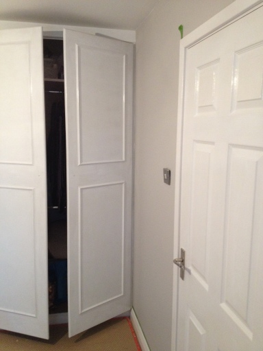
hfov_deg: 40.7
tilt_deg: -8.8
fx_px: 355
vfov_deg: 52.6
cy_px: 176
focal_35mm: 35
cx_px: 132
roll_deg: +0.2
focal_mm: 4.28
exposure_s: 1/20
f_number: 2.4
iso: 250
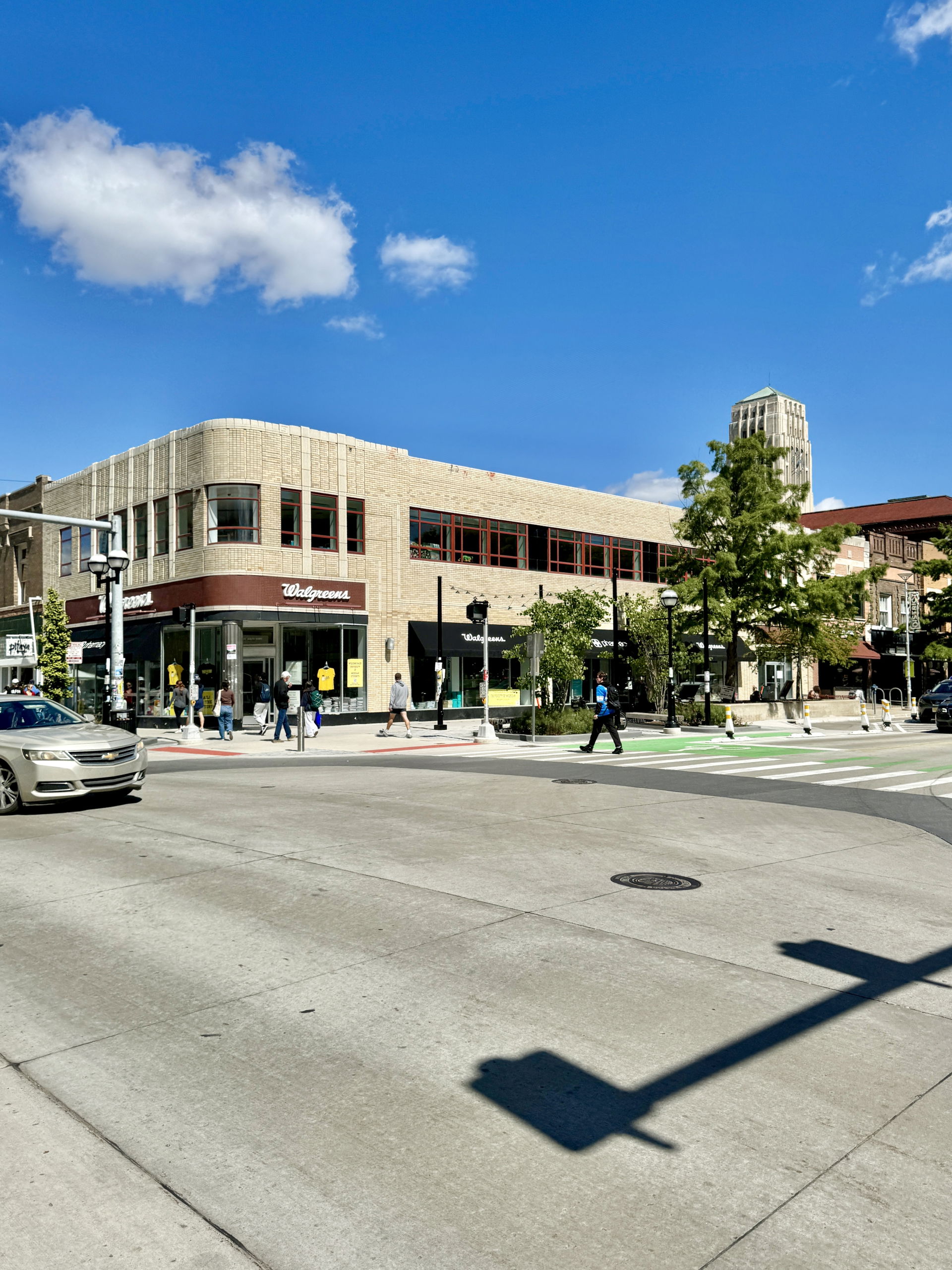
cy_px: 635
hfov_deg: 56.8
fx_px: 880
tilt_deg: +1.9
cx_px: 476
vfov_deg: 71.6
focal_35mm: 24
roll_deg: -1.6
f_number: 1.78
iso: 80
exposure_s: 1/7937
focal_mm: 6.76
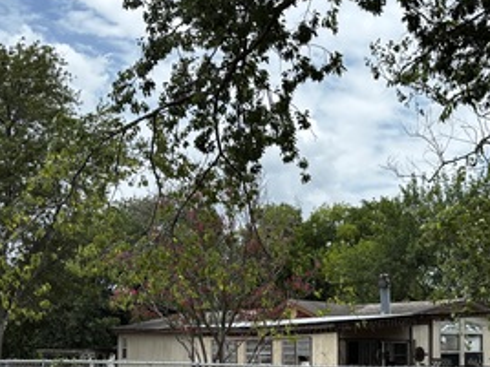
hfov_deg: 30.6
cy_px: 323
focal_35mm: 62
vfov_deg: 23.1
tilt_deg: +1.0
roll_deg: -0.1
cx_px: 378
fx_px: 878
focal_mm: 5.96
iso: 50
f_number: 1.6
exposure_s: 1/2398
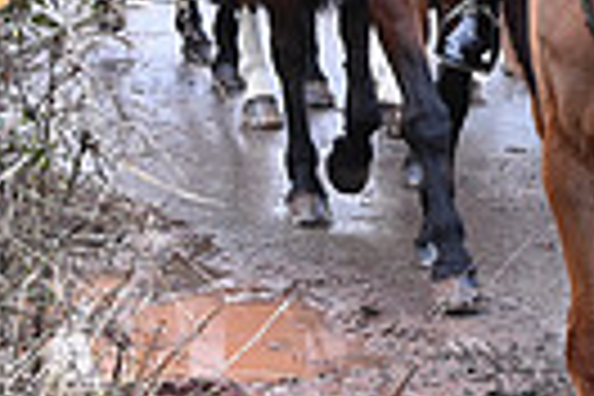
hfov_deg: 5.3
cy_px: -140
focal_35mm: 379
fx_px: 6253
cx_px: 1107
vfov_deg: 3.6
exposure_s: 1/1000
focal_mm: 86
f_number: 5.6
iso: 3200
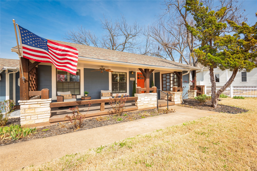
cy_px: 86
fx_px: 114
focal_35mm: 16
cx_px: 128
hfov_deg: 96.7
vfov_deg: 73.8
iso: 100
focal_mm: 16
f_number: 7.1
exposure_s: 1/200
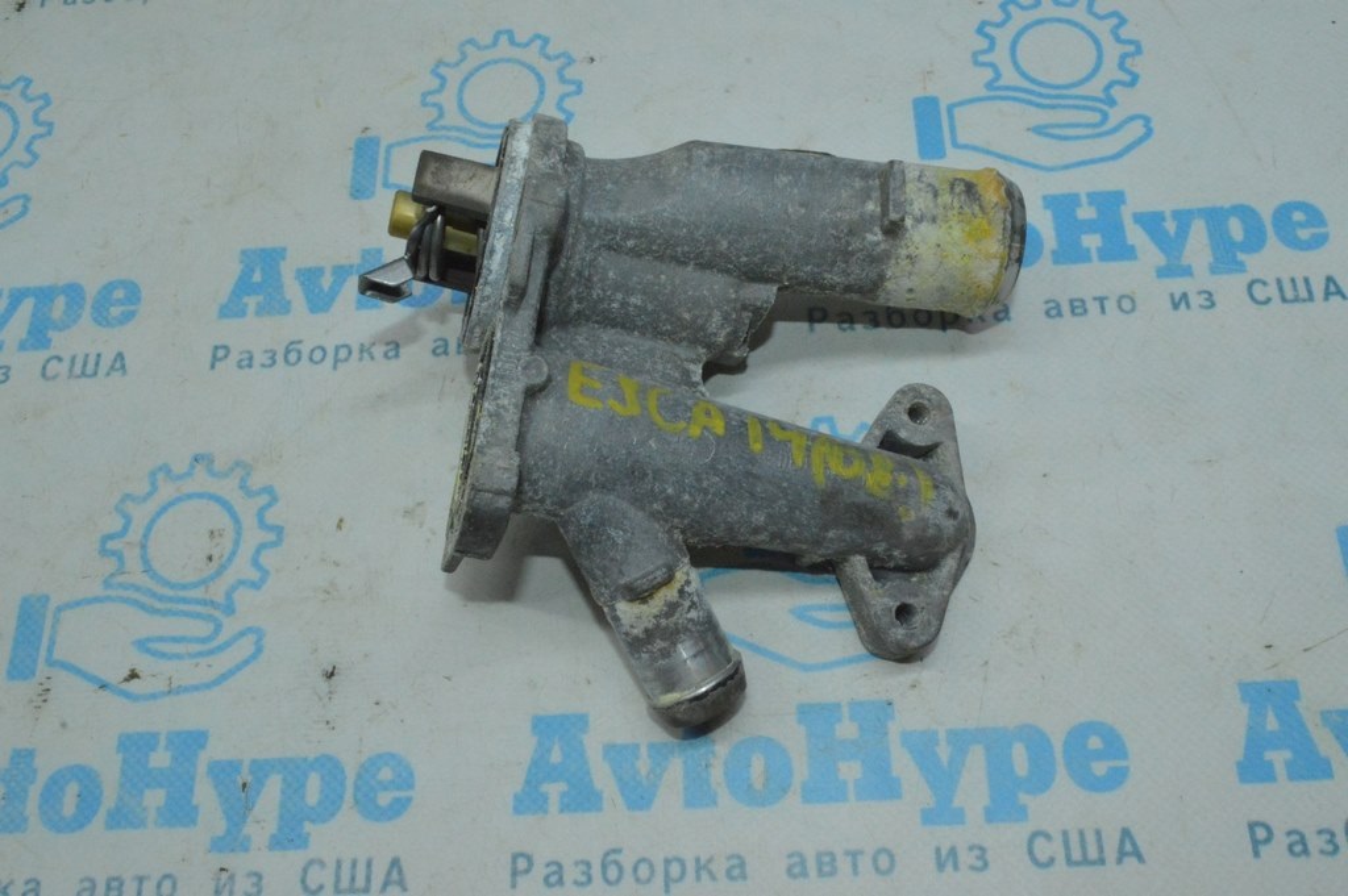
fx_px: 1235
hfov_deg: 57.3
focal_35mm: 33
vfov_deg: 39.9
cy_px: 448
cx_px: 674
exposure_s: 1/60
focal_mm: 22
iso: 5000
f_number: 25
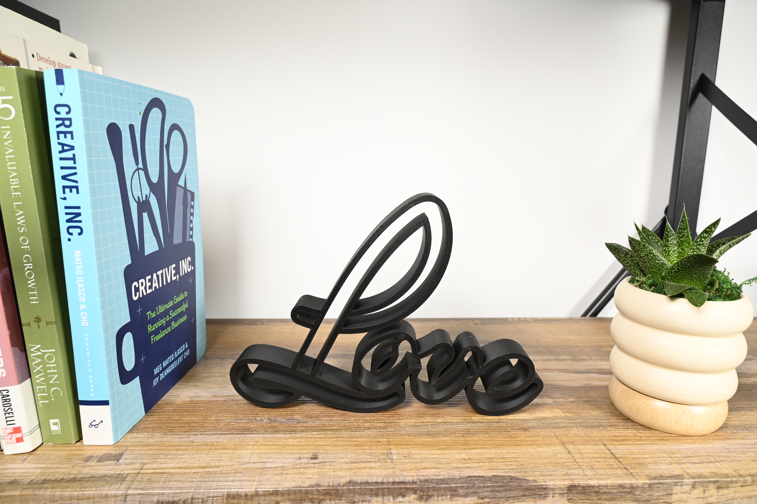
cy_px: 252
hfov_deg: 73.8
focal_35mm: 24
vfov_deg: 53.1
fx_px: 504
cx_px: 378
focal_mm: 24
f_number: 9
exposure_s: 1/125
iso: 1600
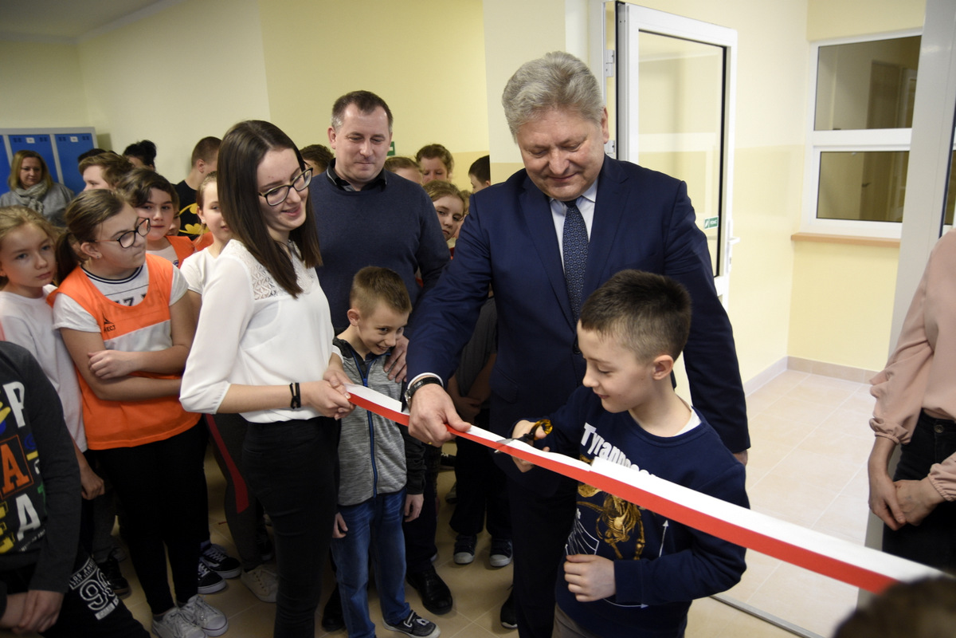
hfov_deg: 41.1
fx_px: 1275
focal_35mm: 48
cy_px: 319
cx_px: 478
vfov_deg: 28.1
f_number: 2.8
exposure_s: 1/80
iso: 640
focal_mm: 32
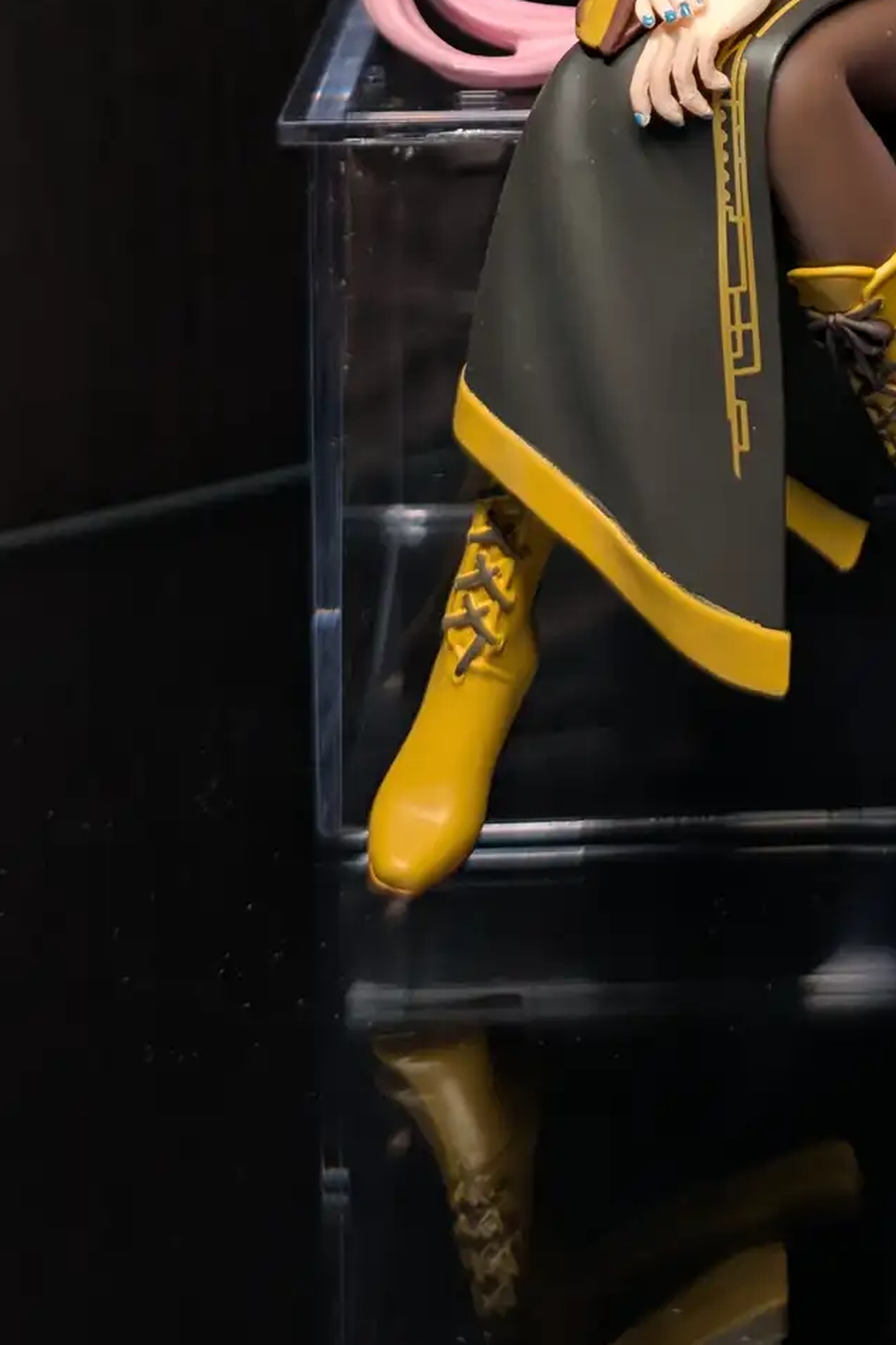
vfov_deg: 21.9
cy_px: -367
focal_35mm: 84
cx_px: 859
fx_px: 3138
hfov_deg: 16.0
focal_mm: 6.9
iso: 45
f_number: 1.68
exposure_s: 1/15.7
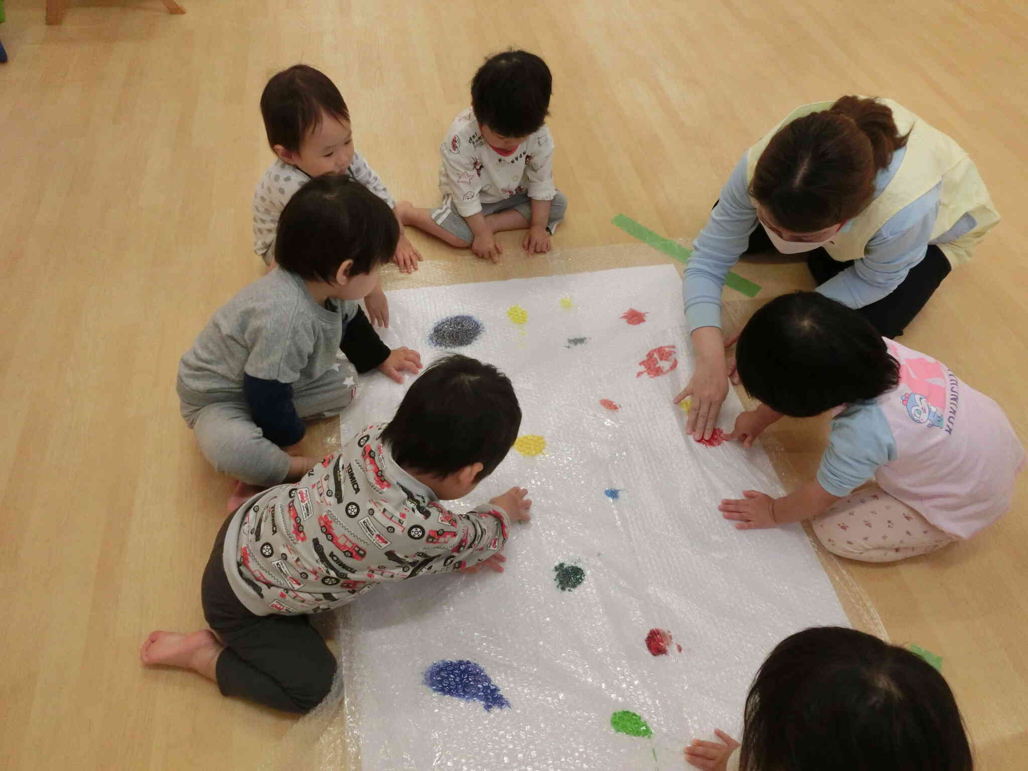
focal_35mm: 25
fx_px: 742
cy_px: 386
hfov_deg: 69.4
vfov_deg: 54.9
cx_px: 514
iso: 320
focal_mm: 4.5
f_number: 3.5
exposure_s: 1/125
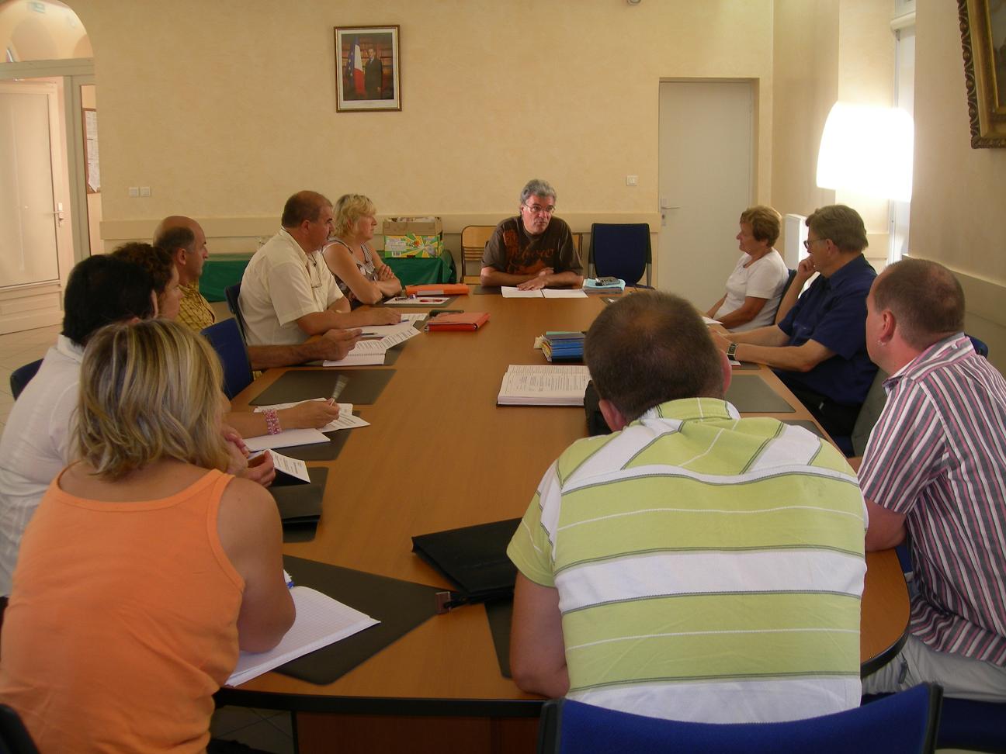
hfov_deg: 49.0
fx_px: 1104
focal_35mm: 38
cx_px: 503
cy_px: 377
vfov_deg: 37.7
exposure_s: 1/30
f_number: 2.8
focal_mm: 7.8
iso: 50
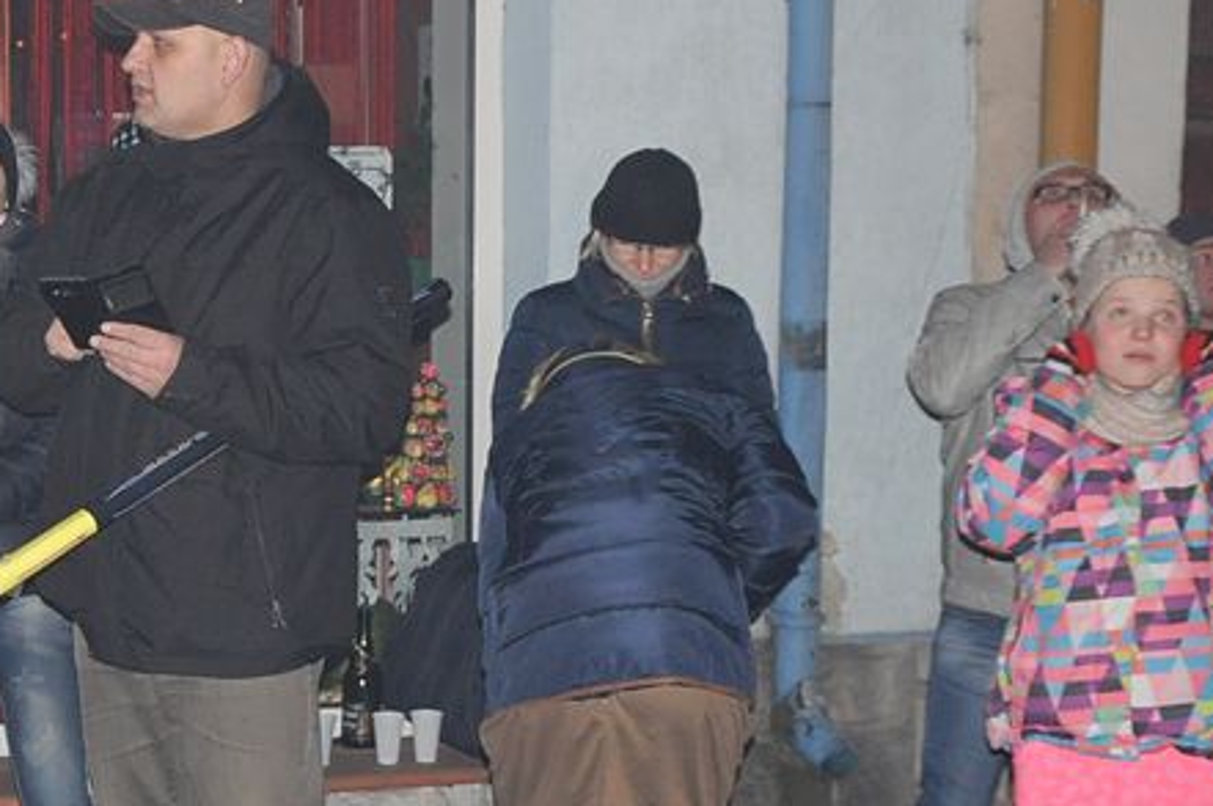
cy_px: 549
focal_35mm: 81
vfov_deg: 16.8
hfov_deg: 24.7
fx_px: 2726
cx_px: 267
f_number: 5
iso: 1600
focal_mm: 28
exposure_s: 1/60
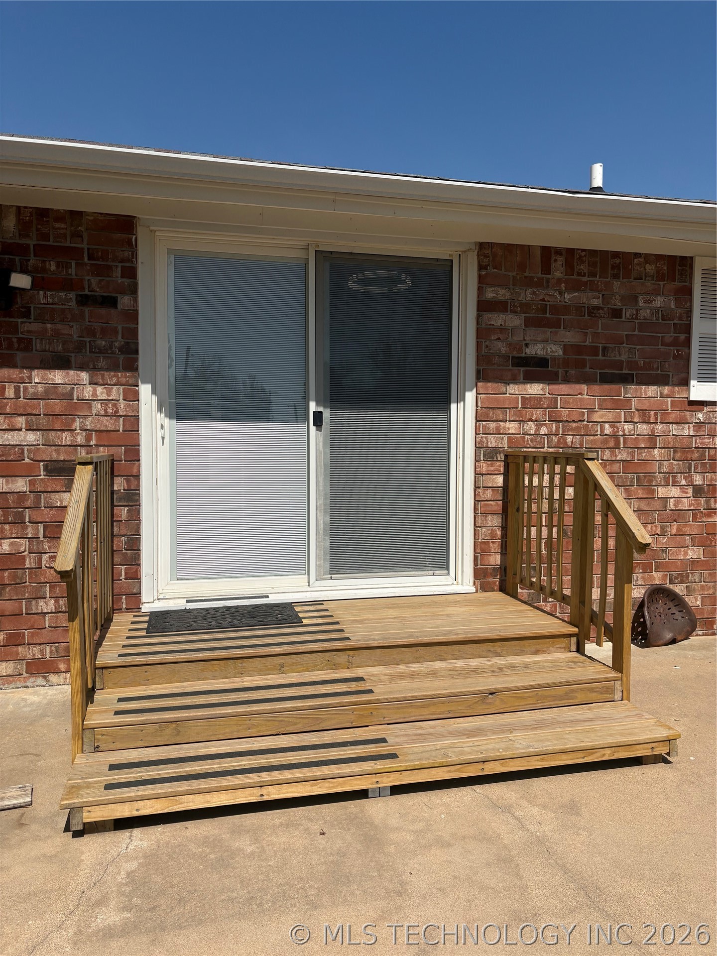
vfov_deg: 67.3
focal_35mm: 26
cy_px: 478
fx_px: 718
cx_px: 358
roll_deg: -1.5
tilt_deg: -2.6
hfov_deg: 53.1
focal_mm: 5.96
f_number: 1.6
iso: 50
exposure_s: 1/6993
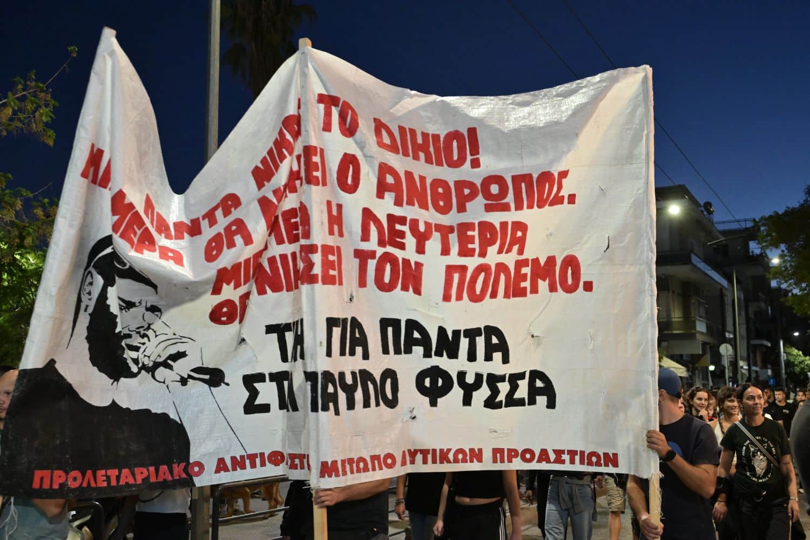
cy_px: 270
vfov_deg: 35.9
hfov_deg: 51.9
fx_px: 832
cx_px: 405
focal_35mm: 37
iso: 6400
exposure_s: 1/100
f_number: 4
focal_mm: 37
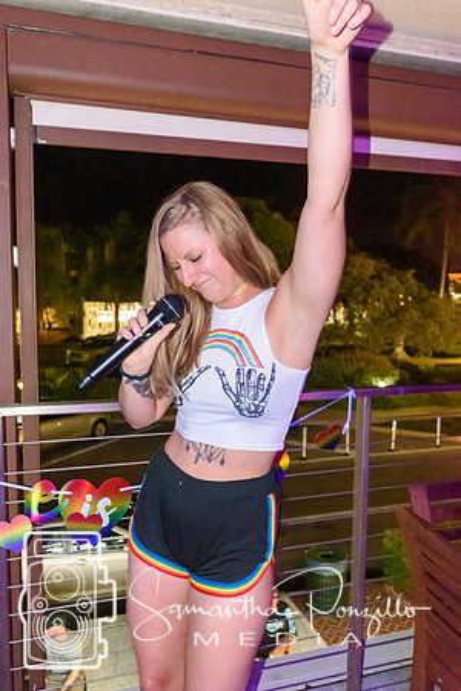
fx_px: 576
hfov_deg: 43.6
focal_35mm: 30
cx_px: 230
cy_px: 346
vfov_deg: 61.9
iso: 6400
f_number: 3.5
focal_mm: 20
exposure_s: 1/60
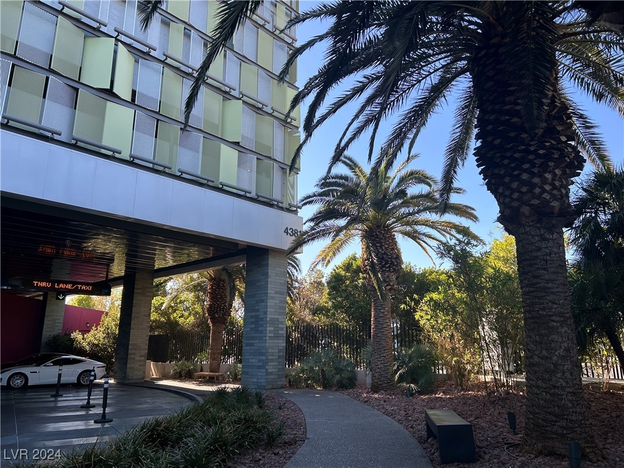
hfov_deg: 67.3
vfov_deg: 53.1
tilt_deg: +16.7
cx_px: 312
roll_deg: +4.0
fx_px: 469
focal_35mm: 26
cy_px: 234
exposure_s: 1/650
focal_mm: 5.7
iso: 50
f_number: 1.5
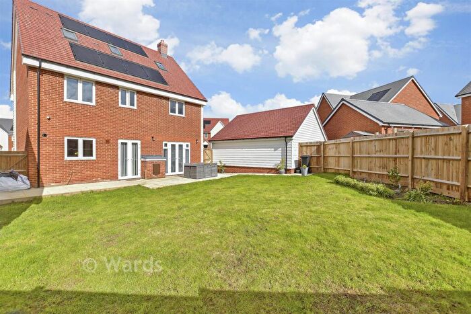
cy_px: 157
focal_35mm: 15
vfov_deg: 77.4
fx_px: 196
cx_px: 236
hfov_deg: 100.4
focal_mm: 10
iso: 160
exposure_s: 1/320
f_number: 8
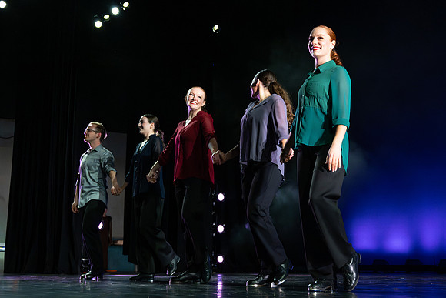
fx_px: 664
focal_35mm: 54
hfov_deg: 37.0
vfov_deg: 25.3
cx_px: 266
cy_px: 141
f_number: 4
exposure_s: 1/200
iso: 5000
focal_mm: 38
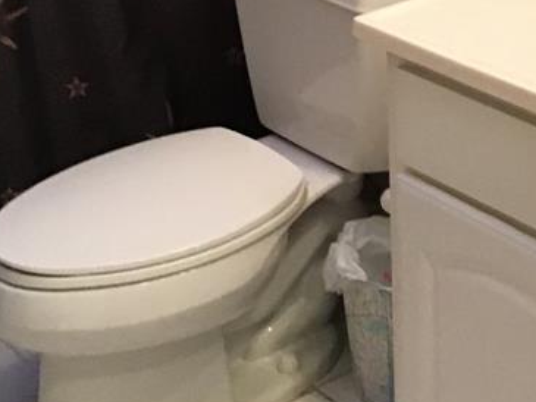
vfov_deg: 16.9
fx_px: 1348
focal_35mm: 87
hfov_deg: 22.1
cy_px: 94
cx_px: 457
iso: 200
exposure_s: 1/30
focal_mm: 3.3
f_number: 2.4
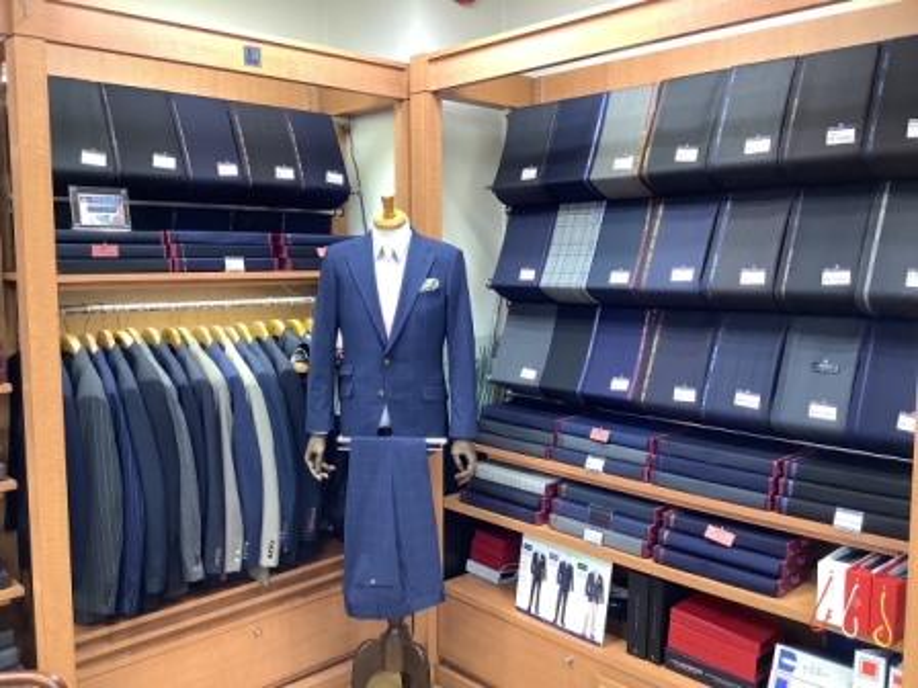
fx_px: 822
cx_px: 459
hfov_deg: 58.4
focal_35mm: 31
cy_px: 344
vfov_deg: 45.4
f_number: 2.4
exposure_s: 1/60
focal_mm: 3.3
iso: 200
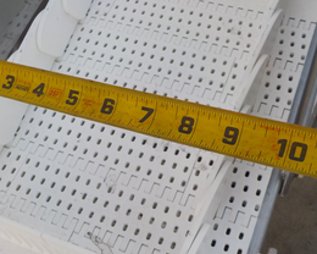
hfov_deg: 41.1
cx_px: 137
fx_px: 422
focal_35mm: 45
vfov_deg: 33.3
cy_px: 151
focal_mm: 4.1
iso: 125
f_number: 3.3
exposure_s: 1/125
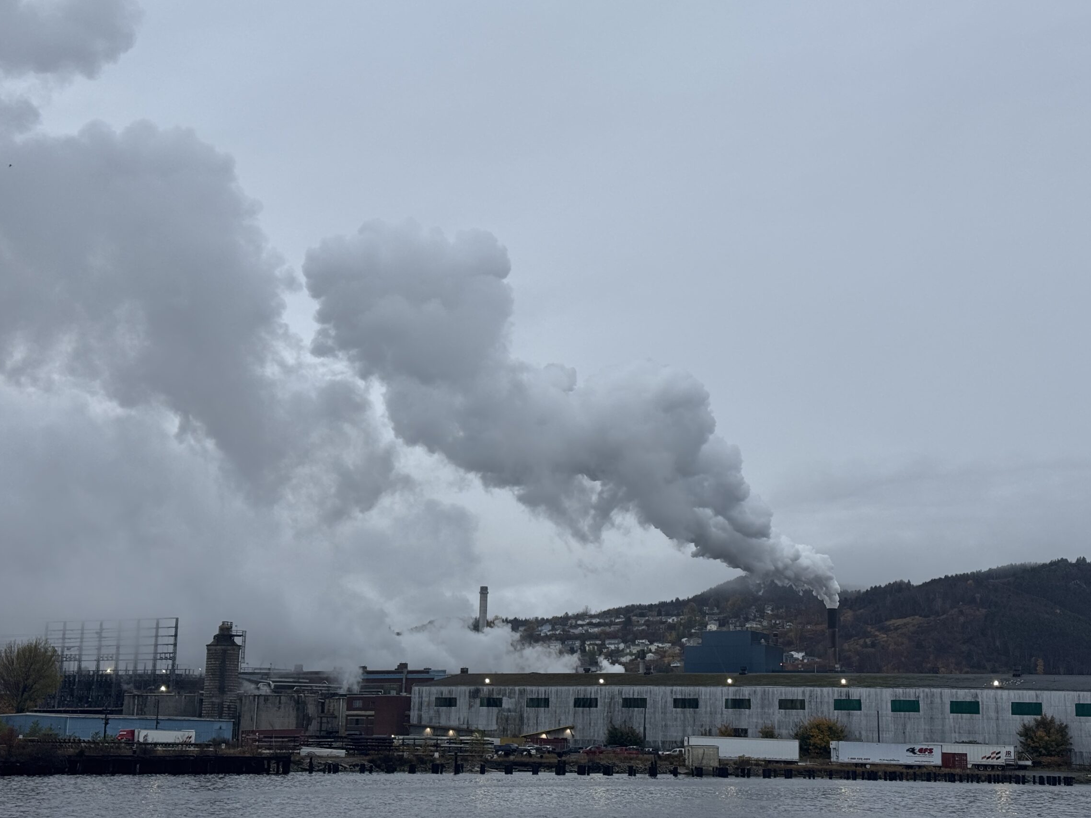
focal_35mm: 54
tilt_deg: +11.9
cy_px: 391
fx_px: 1702
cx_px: 610
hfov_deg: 35.5
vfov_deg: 27.0
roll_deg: -1.2
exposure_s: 1/913
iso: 64
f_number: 1.78
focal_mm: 6.76
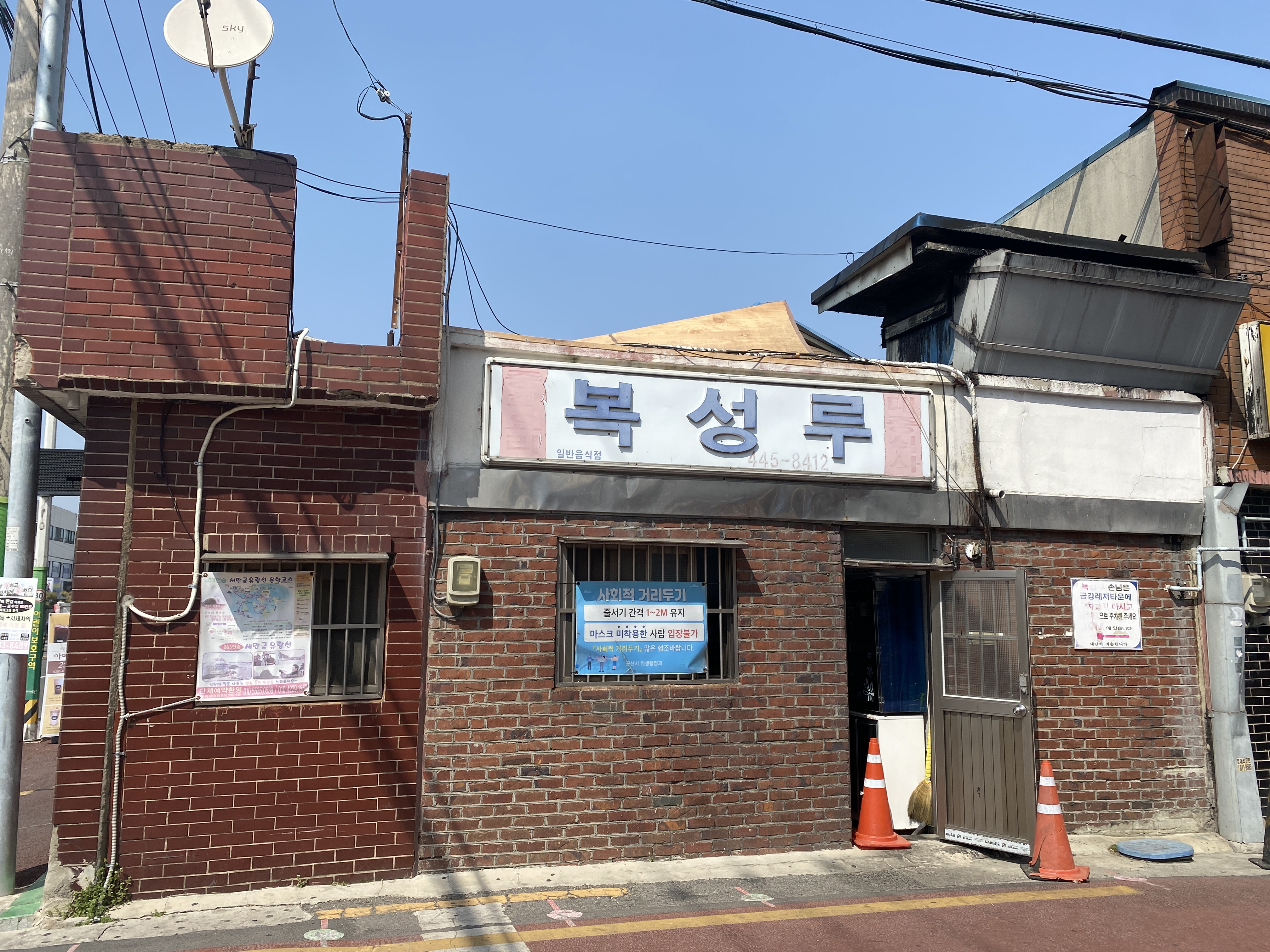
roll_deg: -0.5
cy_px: 476
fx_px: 954
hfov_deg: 67.3
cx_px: 635
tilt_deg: +7.6
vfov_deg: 53.1
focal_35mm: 26
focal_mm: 4.25
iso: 32
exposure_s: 1/4274
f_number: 1.8
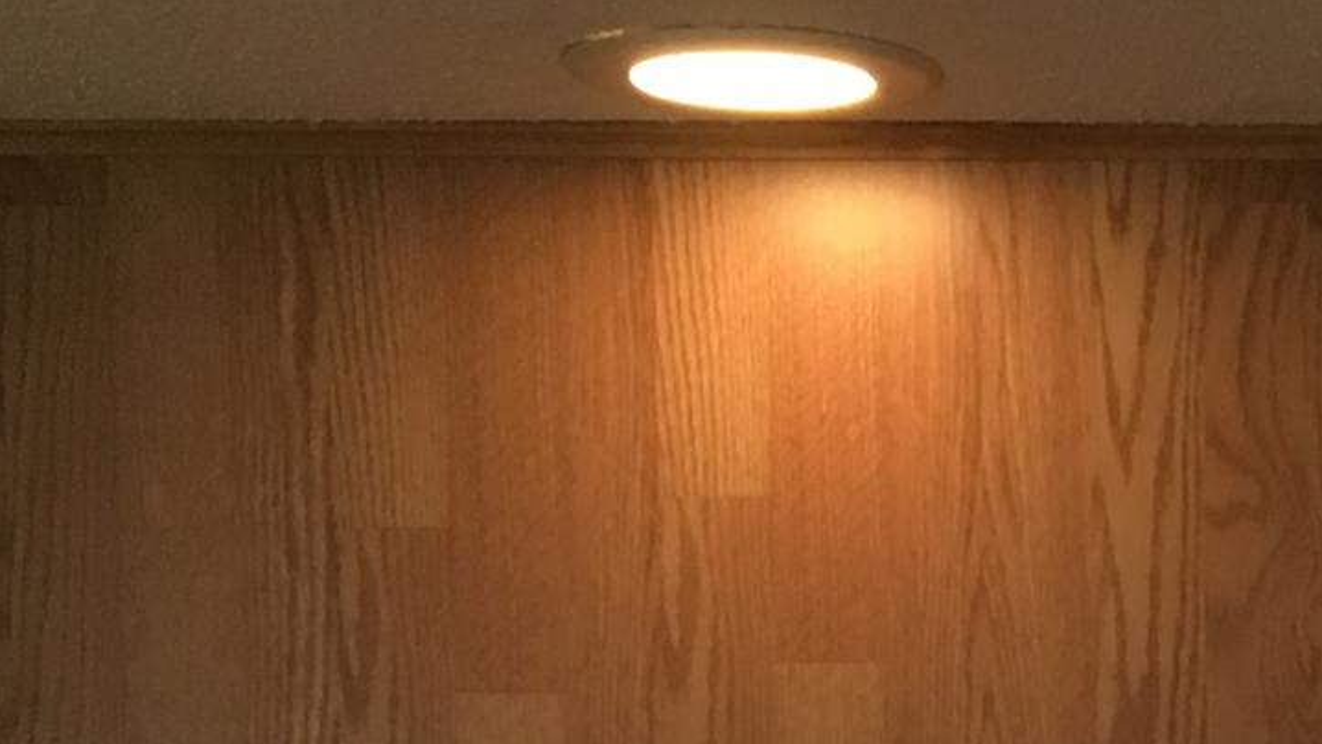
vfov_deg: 8.5
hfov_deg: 15.6
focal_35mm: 132
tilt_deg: -3.5
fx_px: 4627
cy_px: 1683
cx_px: 1596
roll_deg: -0.3
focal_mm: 4.15
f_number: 2.2
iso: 100
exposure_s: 1/30
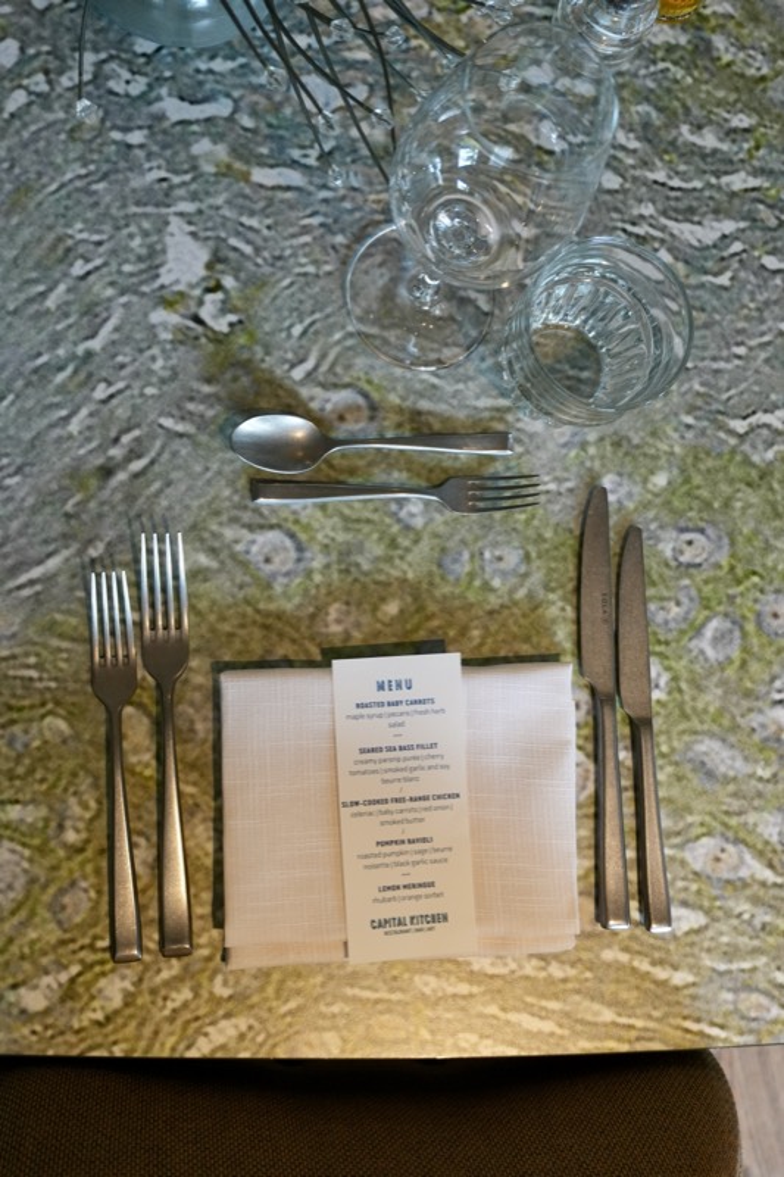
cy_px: 588
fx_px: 1225
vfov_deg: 51.3
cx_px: 392
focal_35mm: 38
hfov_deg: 35.5
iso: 640
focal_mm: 25
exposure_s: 1/160
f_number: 4.5
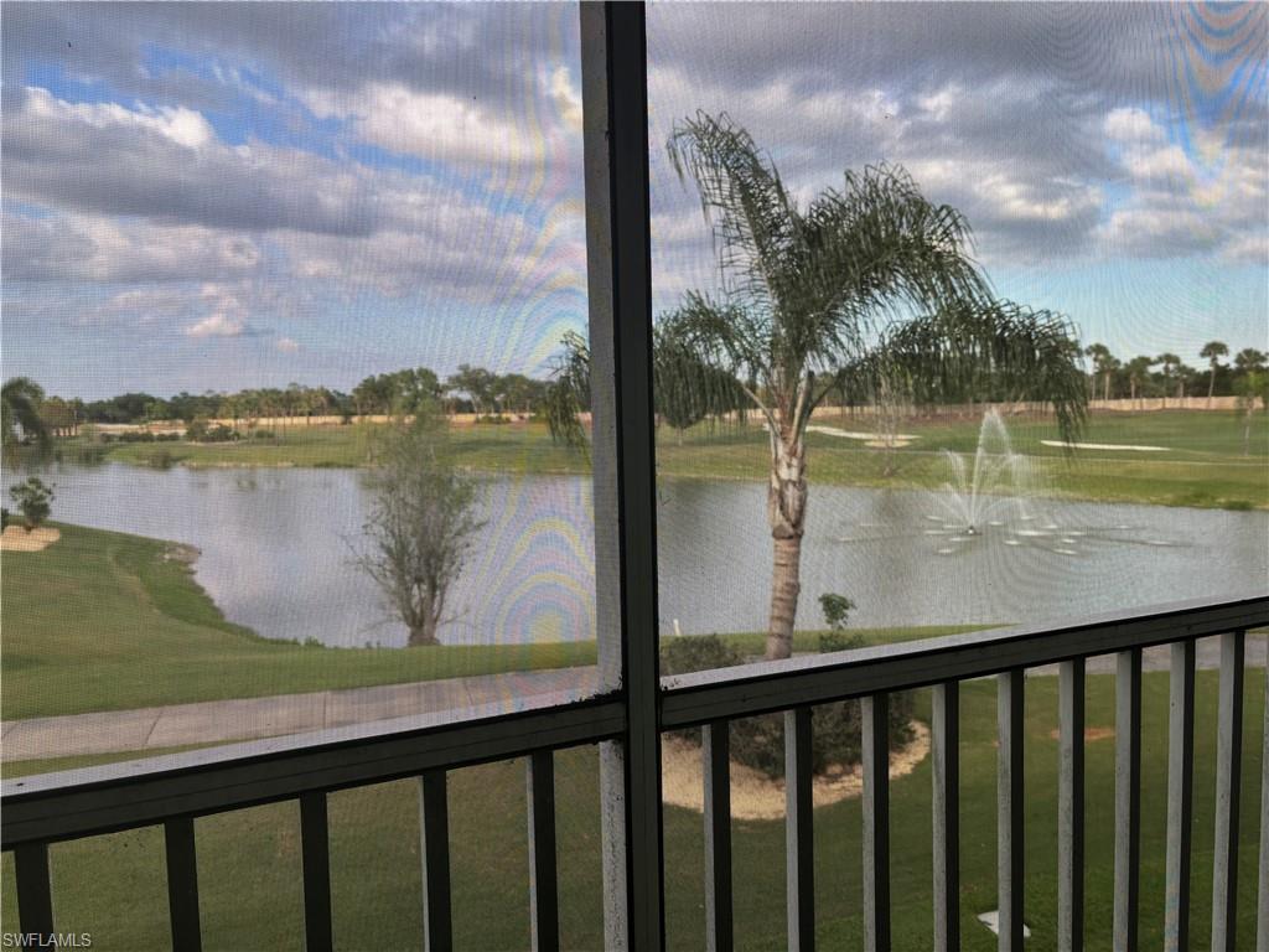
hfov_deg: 67.3
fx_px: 953
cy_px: 476
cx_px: 634
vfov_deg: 53.1
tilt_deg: -3.9
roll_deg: +0.5
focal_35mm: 26
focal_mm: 5.96
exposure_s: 1/688
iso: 50
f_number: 1.6
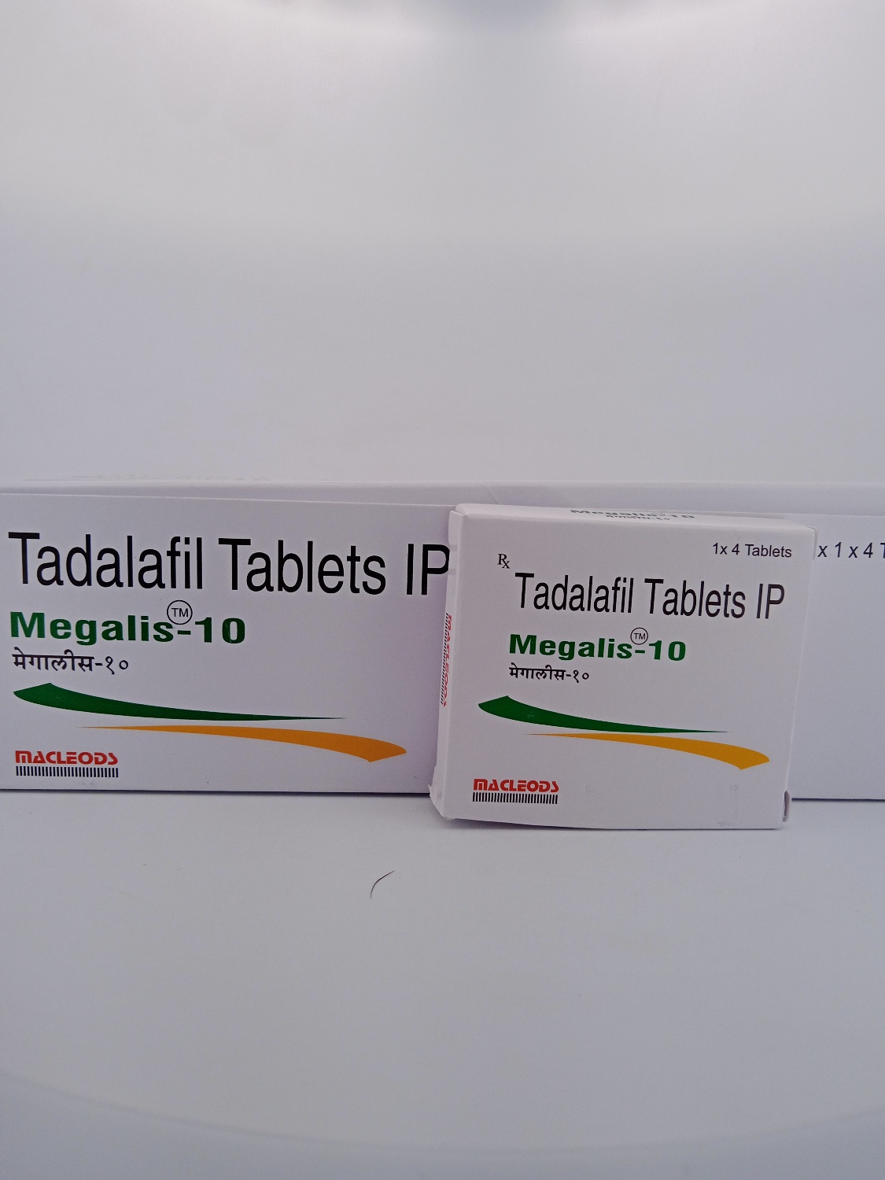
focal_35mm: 28
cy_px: 590
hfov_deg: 49.7
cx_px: 442
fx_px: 954
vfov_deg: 63.4
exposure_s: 1/195
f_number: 2.2
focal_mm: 3.43
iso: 112
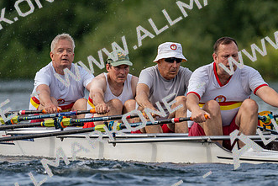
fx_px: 8111
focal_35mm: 1050
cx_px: 158
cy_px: 90
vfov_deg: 1.3
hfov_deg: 2.0
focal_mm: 600
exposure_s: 1/1600
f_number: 6.3
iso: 400
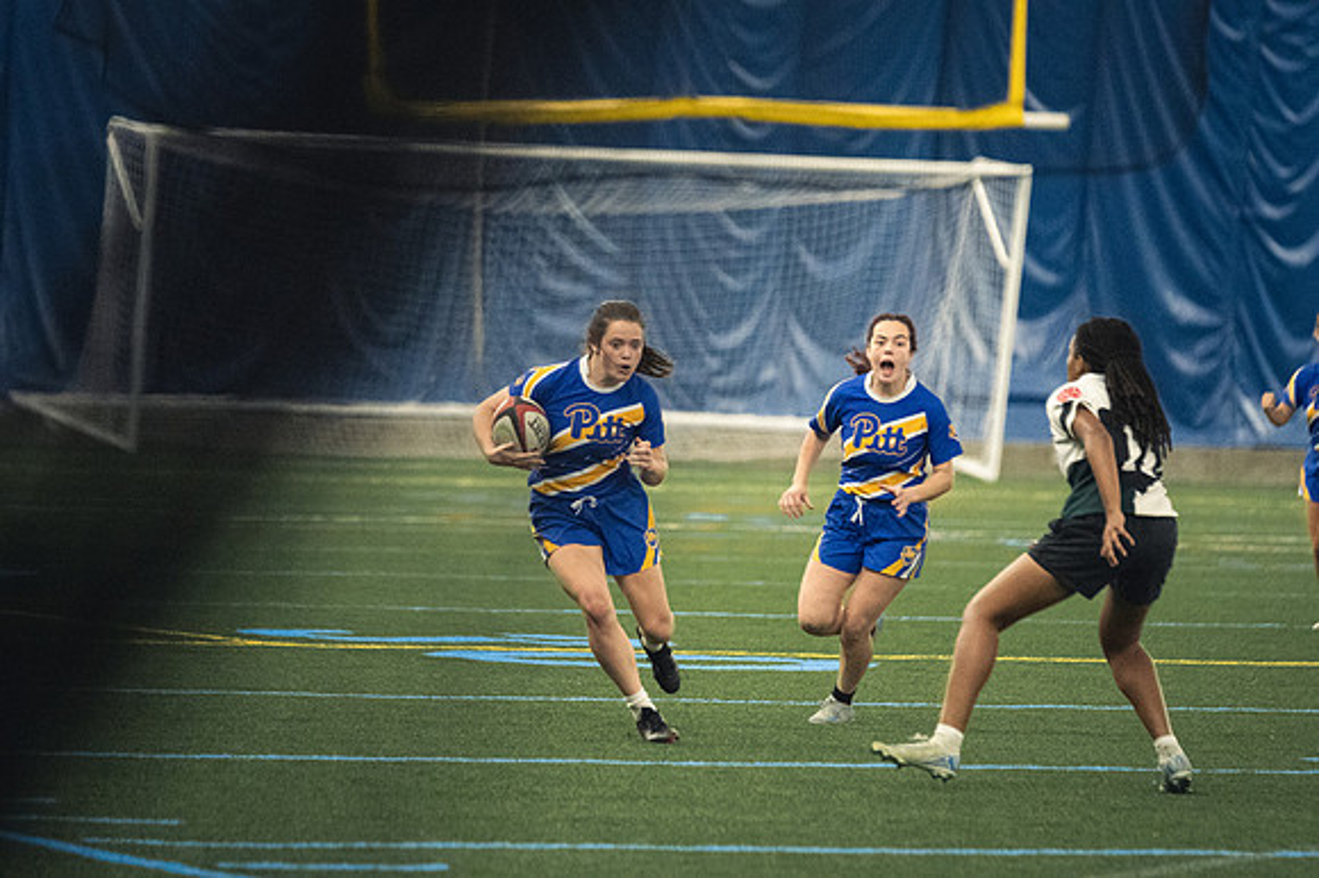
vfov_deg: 4.6
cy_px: 439
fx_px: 10985
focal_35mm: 300
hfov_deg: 6.9
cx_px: 660
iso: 10000
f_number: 2.8
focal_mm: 200
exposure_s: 1/500
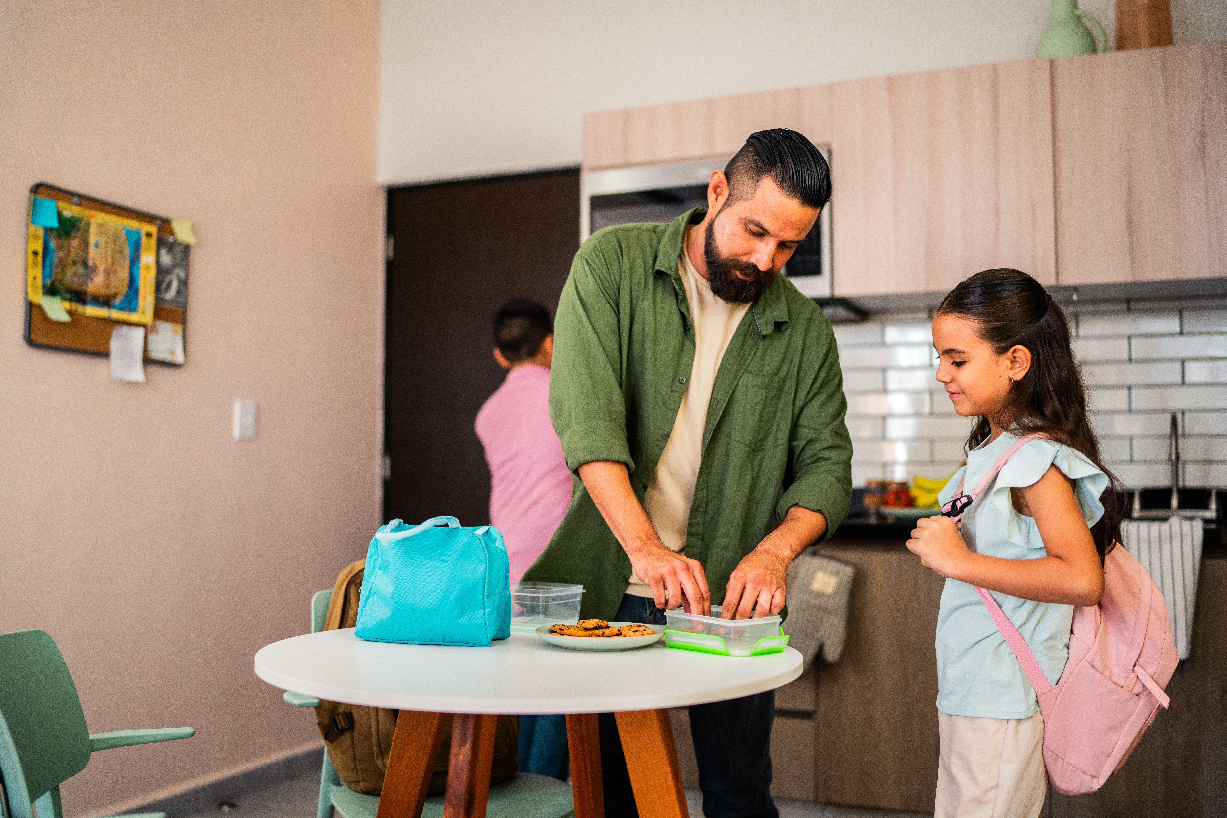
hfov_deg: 54.4
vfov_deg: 37.9
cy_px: 409
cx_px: 614
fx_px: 1193
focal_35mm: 35
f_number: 1.2
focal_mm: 35
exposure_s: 1/400
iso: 500
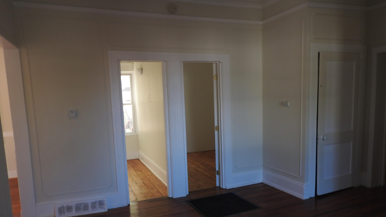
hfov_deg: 69.9
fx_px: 276
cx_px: 195
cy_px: 137
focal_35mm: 27
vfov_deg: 42.5
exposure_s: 1/30
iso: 100
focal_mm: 4.3
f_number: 3.3
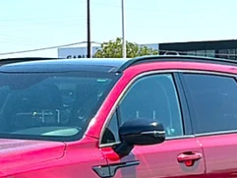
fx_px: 1233
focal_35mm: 180
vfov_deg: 8.2
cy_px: 199
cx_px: 45
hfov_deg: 10.9
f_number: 1.78
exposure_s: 1/3175
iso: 64
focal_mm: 6.86
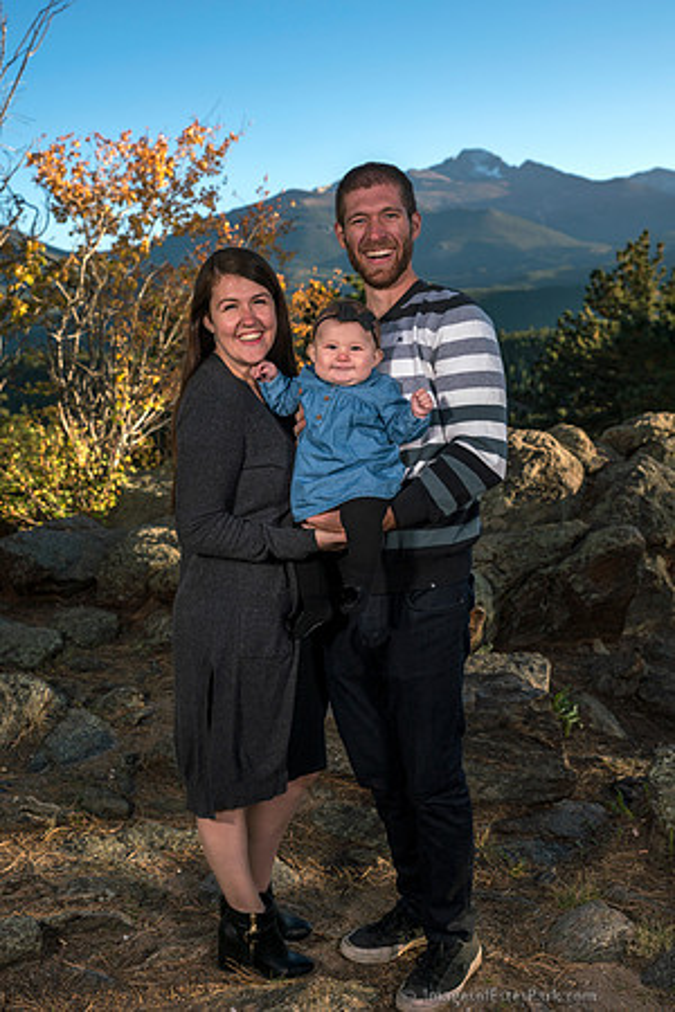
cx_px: 338
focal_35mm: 35
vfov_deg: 54.4
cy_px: 506
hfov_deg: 37.9
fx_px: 984
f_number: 5
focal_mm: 35
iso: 100
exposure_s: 1/320
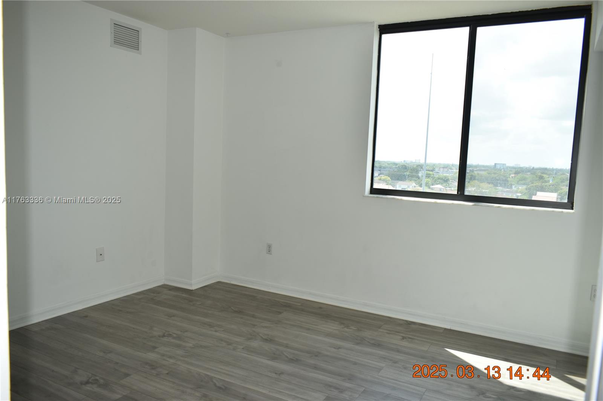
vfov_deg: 47.9
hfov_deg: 67.4
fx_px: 452
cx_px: 302
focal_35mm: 27
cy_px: 200
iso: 100
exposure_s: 1/200
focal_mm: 18
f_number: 5
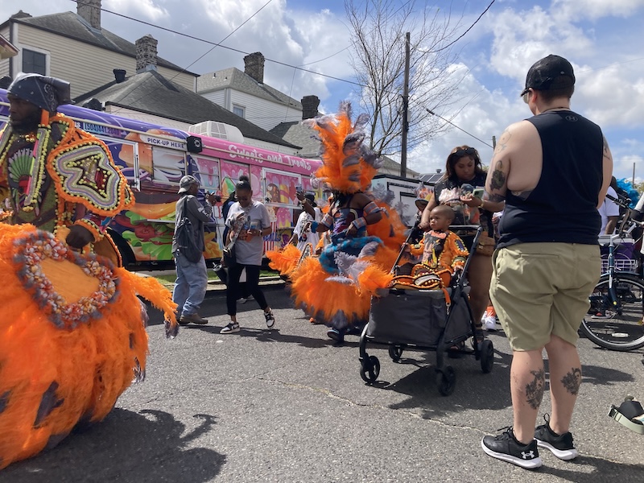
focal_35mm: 28
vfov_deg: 49.7
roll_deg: -2.7
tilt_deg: -2.4
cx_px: 322
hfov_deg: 63.4
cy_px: 242
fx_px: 521
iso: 20
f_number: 1.8
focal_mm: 3.99
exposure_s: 1/2024
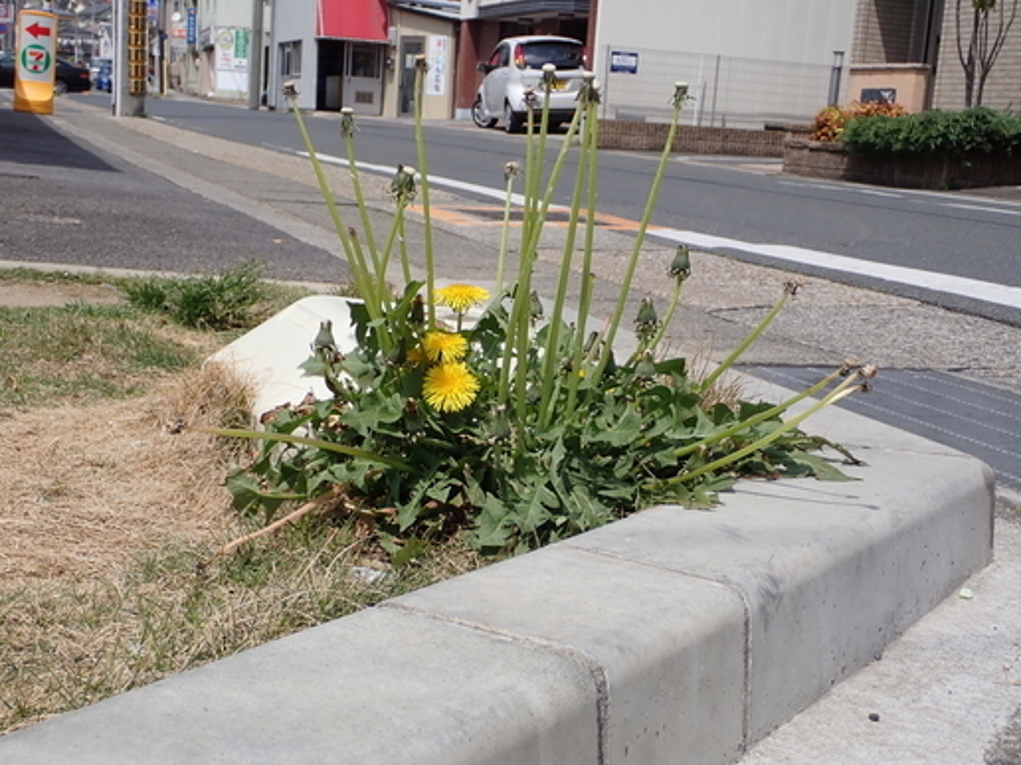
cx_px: 530
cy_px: 435
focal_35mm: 50
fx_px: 1475
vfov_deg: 29.1
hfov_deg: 38.2
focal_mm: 7.86
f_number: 11
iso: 100
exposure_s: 1/125
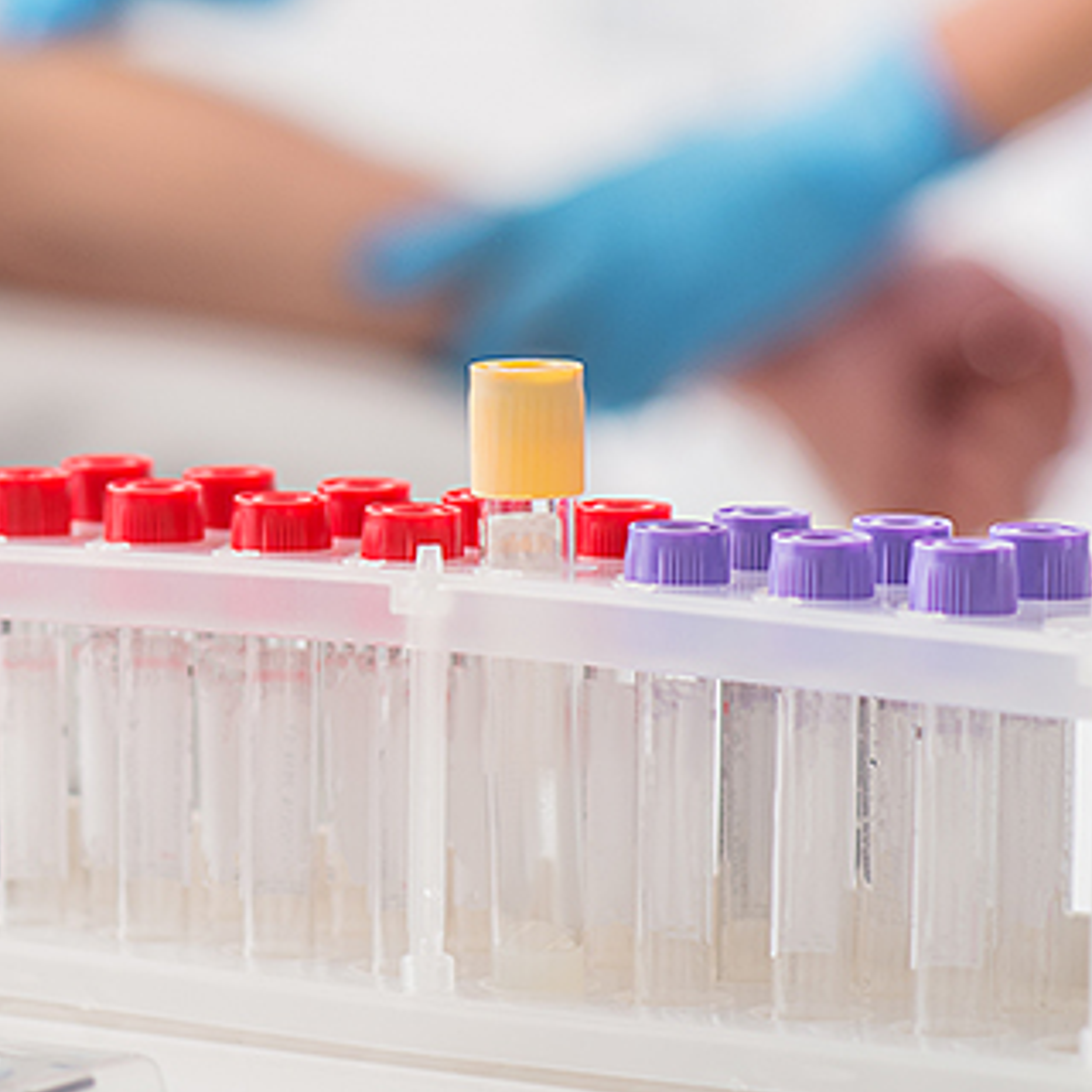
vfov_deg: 8.6
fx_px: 7245
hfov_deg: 8.6
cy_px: 205
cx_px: -84
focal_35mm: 203
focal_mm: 85
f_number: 2.8
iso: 200
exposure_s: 1/200
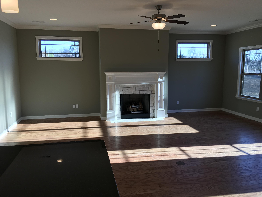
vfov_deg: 48.2
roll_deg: +0.3
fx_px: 219
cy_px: 98
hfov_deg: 61.7
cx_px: 131
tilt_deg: -6.6
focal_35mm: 29
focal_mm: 4.15
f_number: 2.2
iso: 25
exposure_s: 1/133
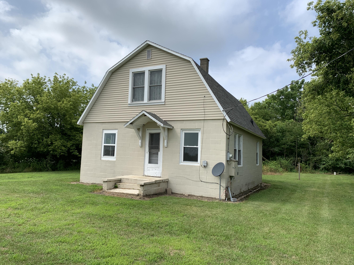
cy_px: 132
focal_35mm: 26
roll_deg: -1.6
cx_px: 177
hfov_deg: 67.3
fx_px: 266
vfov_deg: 53.1
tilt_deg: +6.3
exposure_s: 1/2611
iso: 25
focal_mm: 4.25
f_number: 1.8
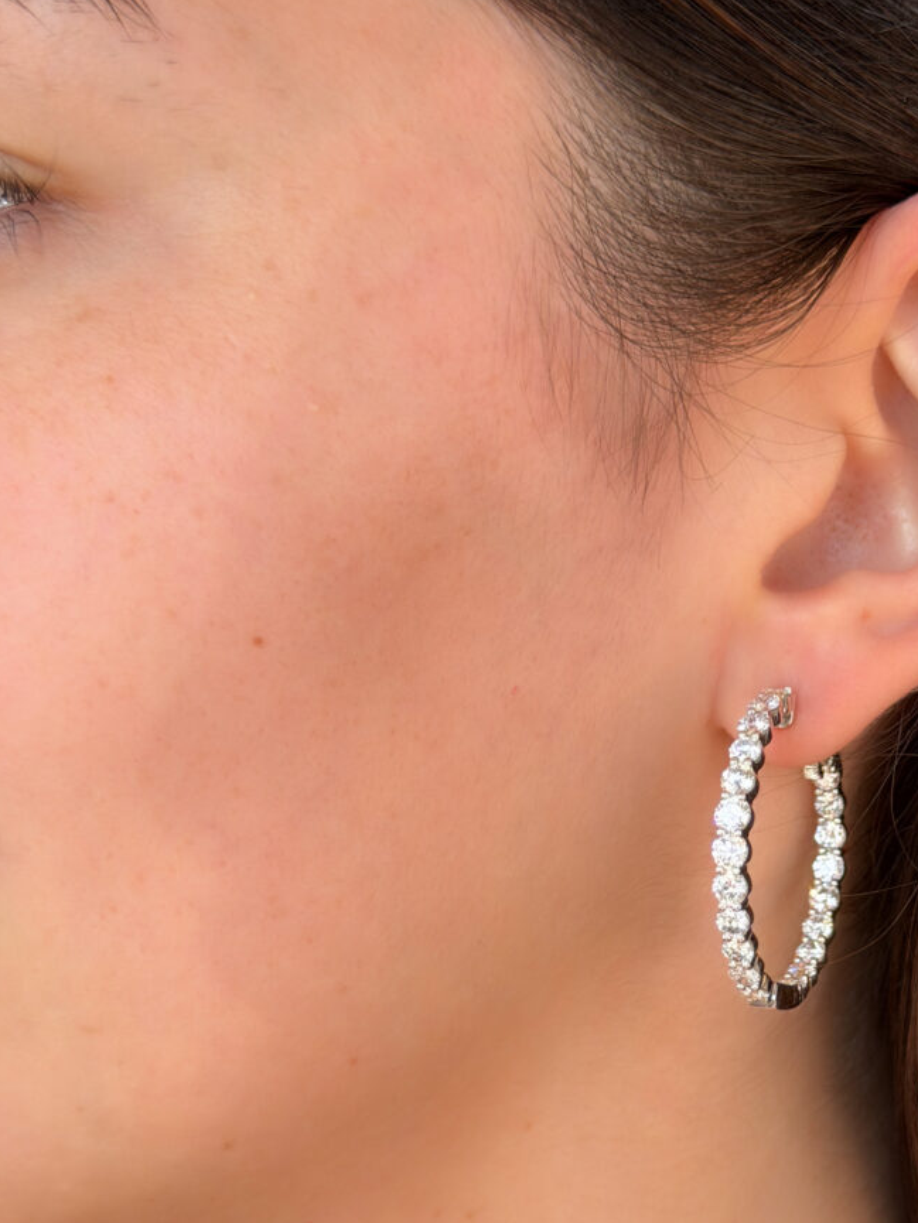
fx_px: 2510
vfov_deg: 27.1
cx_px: 641
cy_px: 878
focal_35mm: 71
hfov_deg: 20.6
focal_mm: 6.76
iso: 64
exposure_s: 1/480
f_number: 1.8
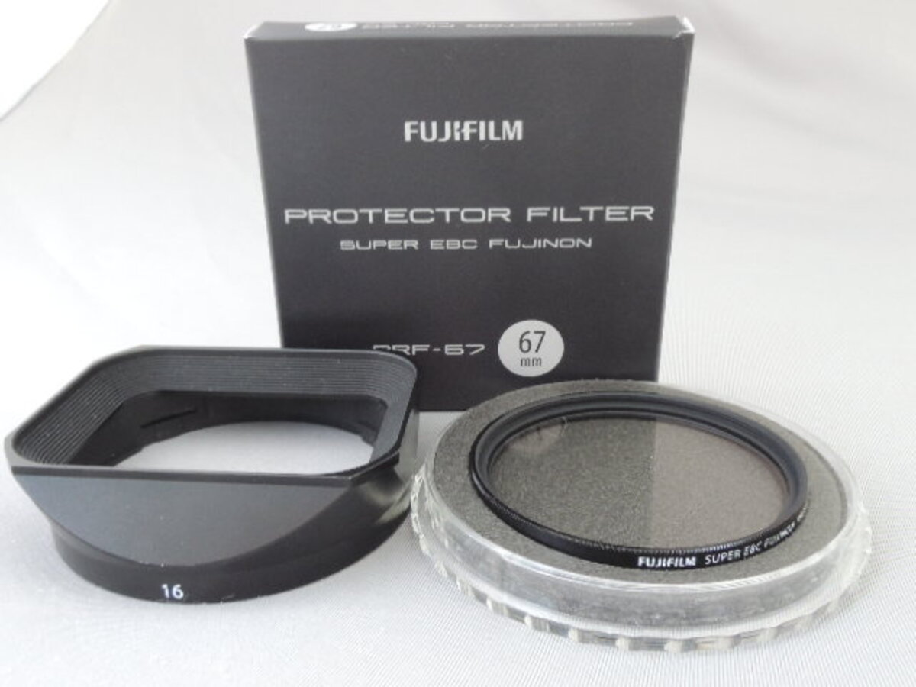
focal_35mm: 35
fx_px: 926
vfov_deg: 40.7
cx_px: 458
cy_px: 344
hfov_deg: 52.6
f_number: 5
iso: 400
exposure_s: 1/25
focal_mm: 6.3
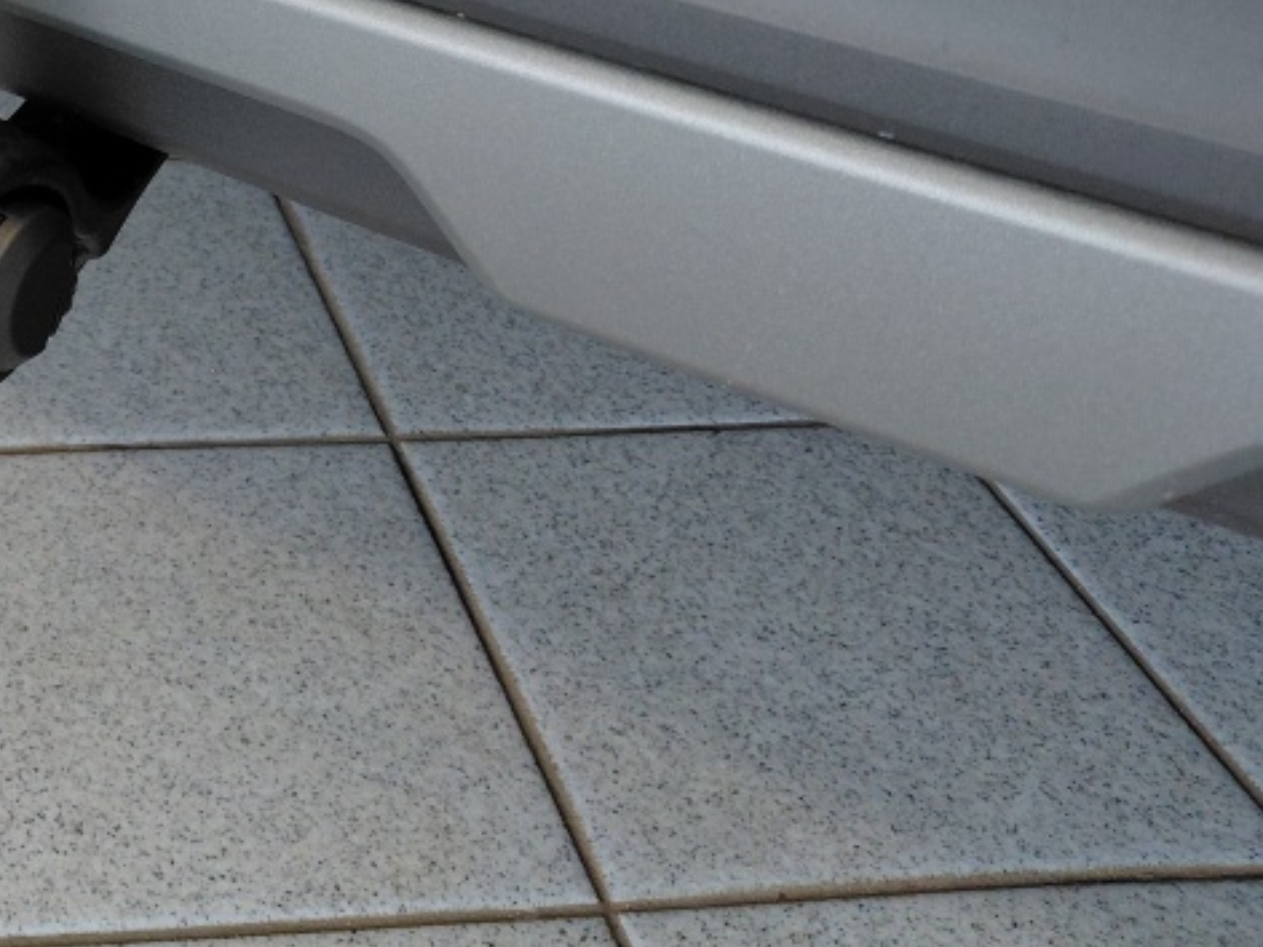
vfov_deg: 25.4
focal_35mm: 54
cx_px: -24
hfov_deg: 32.5
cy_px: -52
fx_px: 1970
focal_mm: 4.69
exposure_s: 1/100
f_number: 1.8
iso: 100
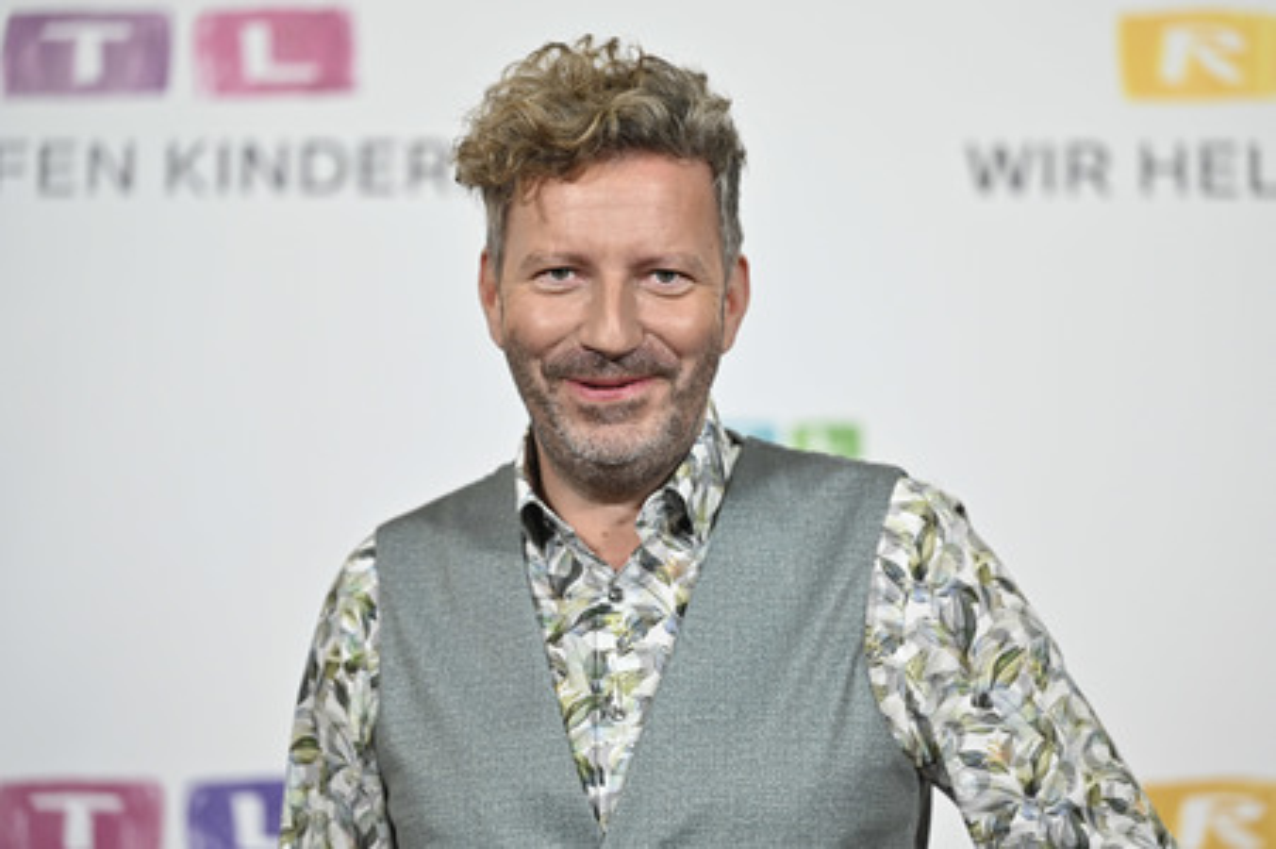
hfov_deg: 15.2
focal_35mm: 135
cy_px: 424
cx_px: 638
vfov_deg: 10.1
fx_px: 4781
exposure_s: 1/640
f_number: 2.8
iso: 1000
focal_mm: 135
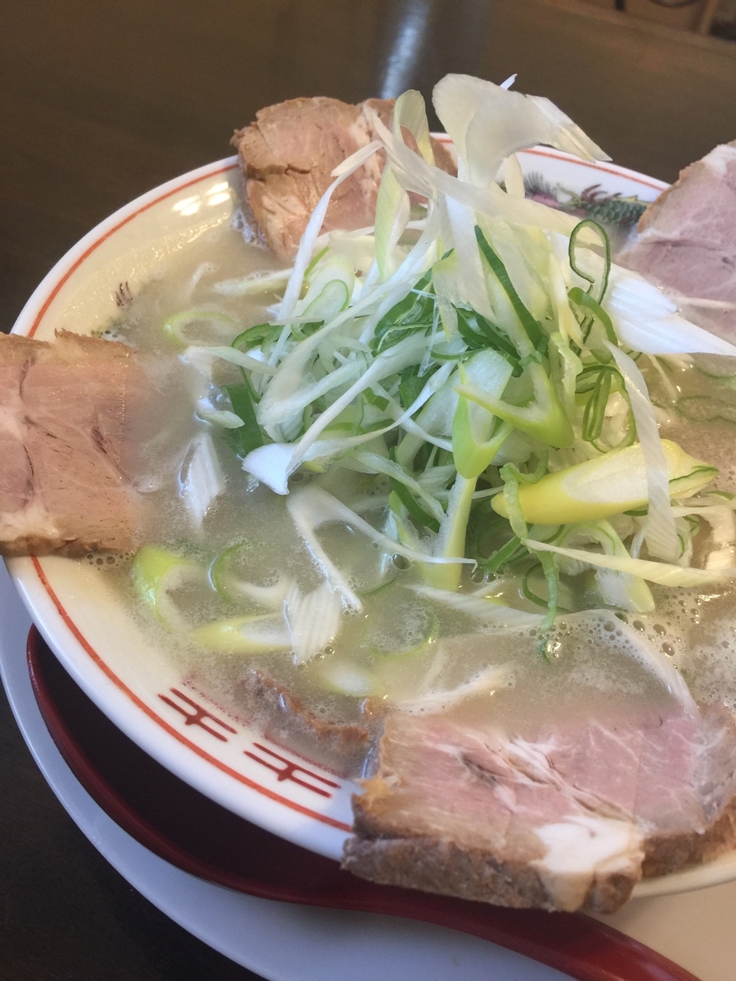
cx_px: 368
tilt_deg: -49.3
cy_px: 490
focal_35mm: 29
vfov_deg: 61.7
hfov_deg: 48.2
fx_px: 822
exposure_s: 1/15
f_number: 2.2
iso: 64
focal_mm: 4.15
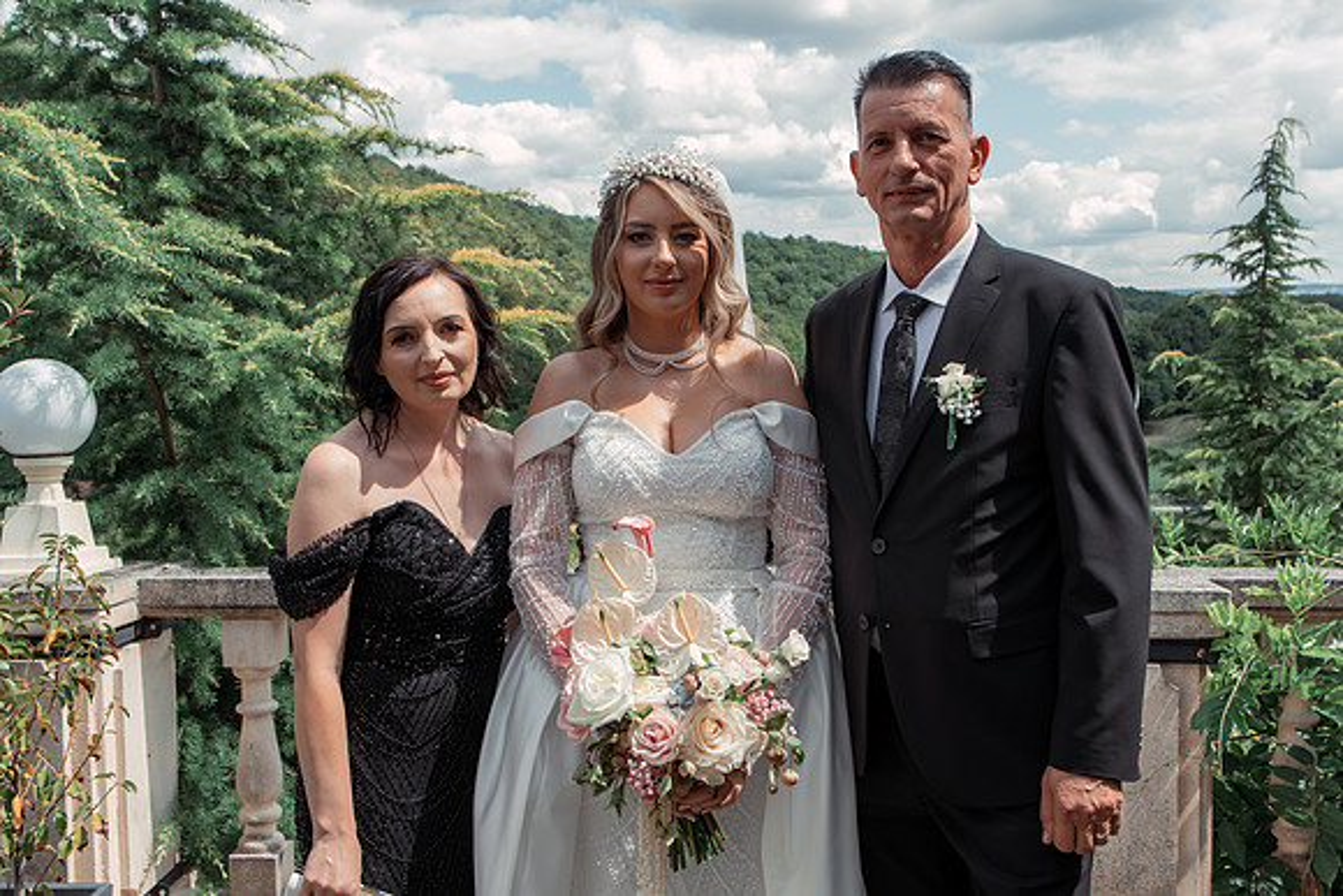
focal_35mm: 35
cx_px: 672
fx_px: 1306
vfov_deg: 37.9
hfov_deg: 54.4
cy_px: 448
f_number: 8
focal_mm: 35
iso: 200
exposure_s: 1/320
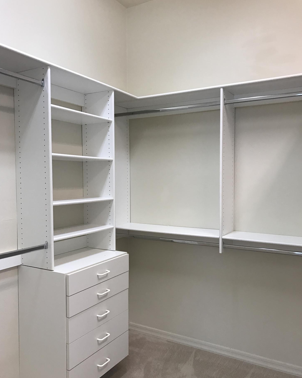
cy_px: 201
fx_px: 335
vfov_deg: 58.7
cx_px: 150
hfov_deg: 48.5
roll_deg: +0.4
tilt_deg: -2.4
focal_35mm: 30
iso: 25
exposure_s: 1/30
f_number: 1.8
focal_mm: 3.99
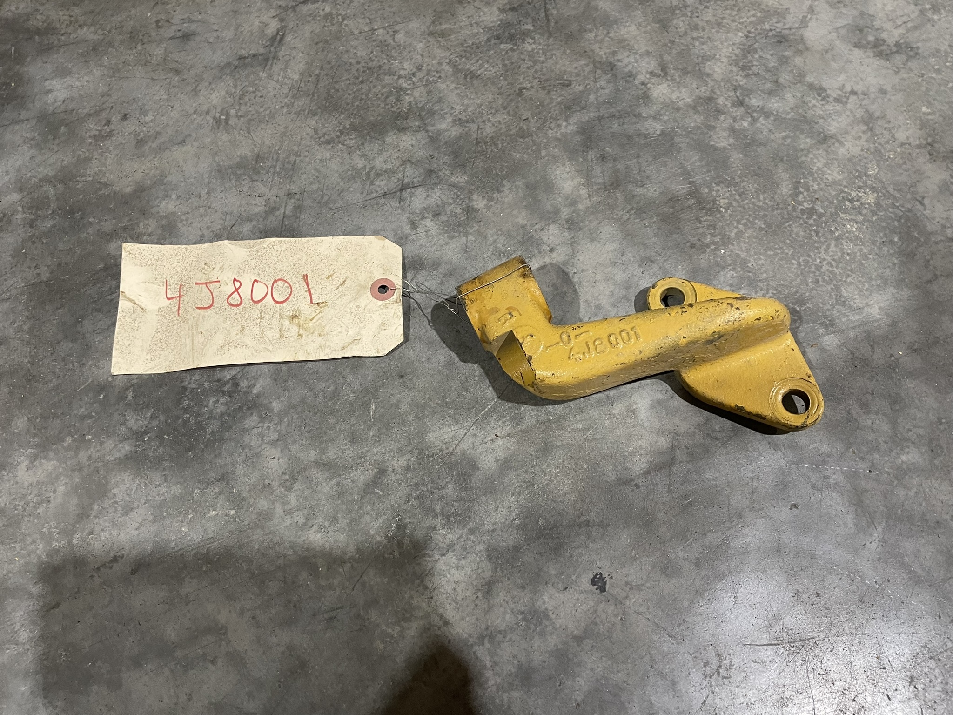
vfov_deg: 53.1
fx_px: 716
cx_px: 476
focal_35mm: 26
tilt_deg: -68.2
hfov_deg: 67.3
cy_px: 358
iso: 250
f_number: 1.6
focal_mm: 4.2
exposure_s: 1/60
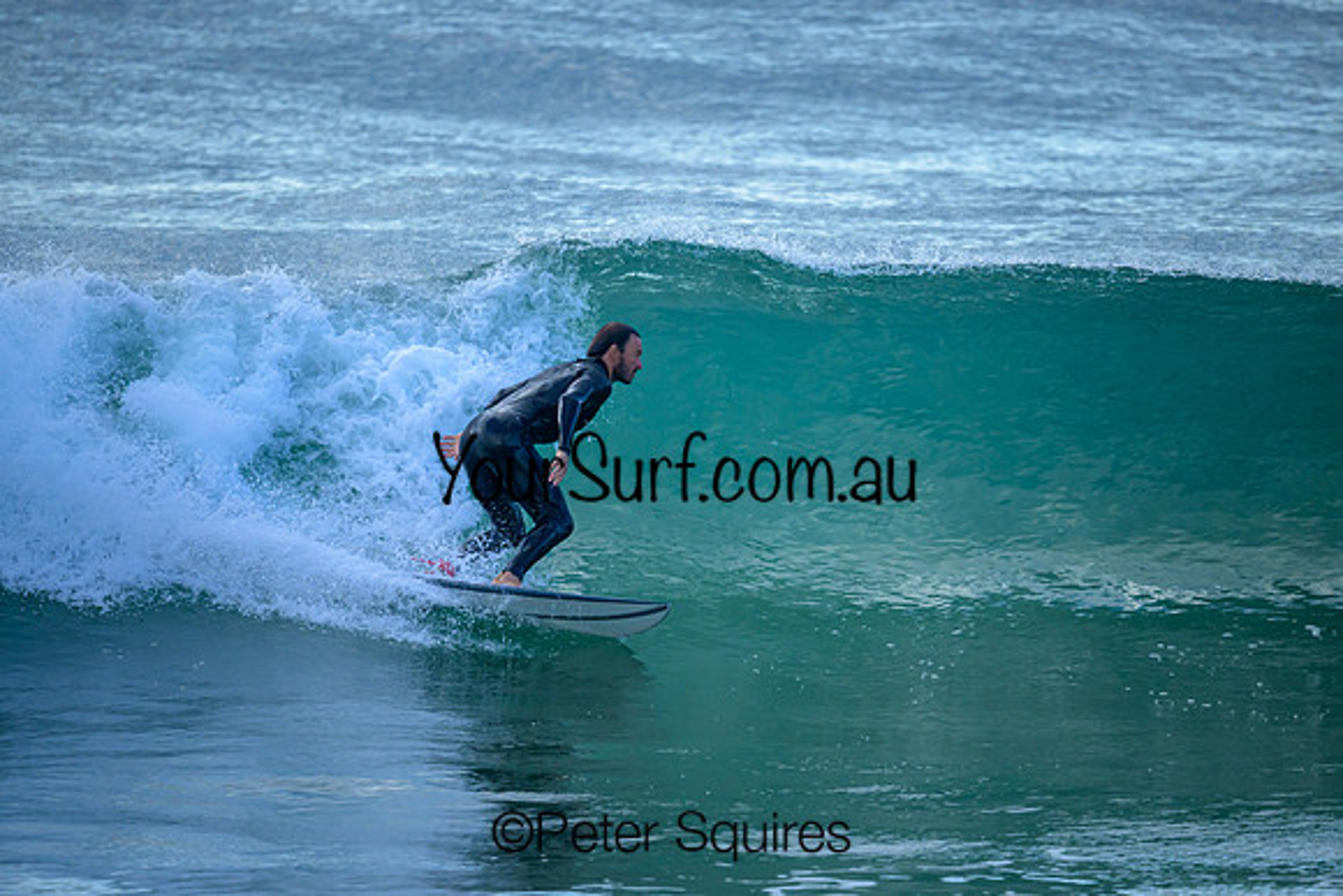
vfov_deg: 1.7
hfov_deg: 2.6
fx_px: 29850
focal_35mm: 800
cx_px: 672
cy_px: 448
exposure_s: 1/2500
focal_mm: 800
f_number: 6.3
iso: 1400
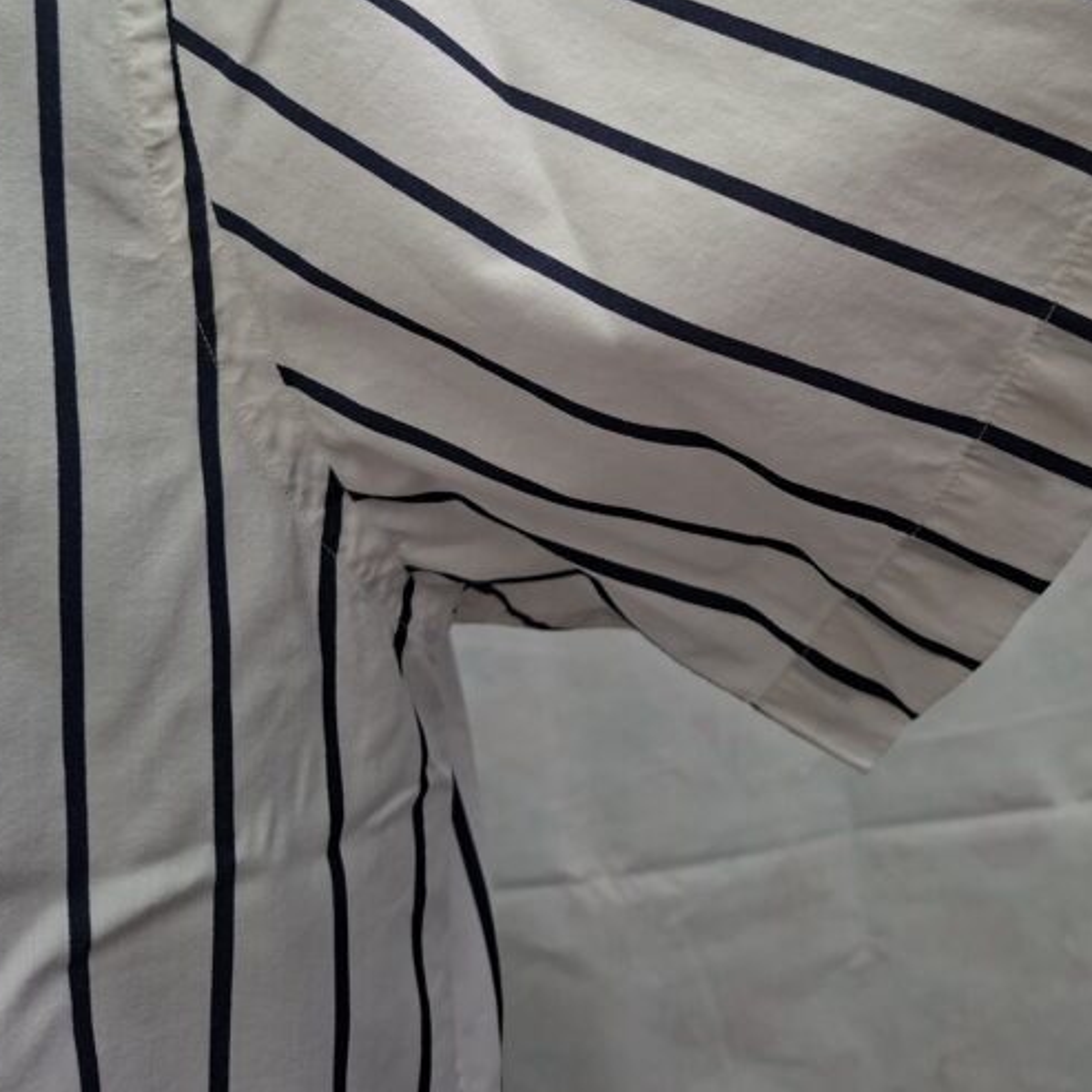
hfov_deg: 49.6
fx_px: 1178
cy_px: 226
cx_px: 631
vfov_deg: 47.2
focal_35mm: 33
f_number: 1.8
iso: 50
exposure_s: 1/138
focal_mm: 5.54
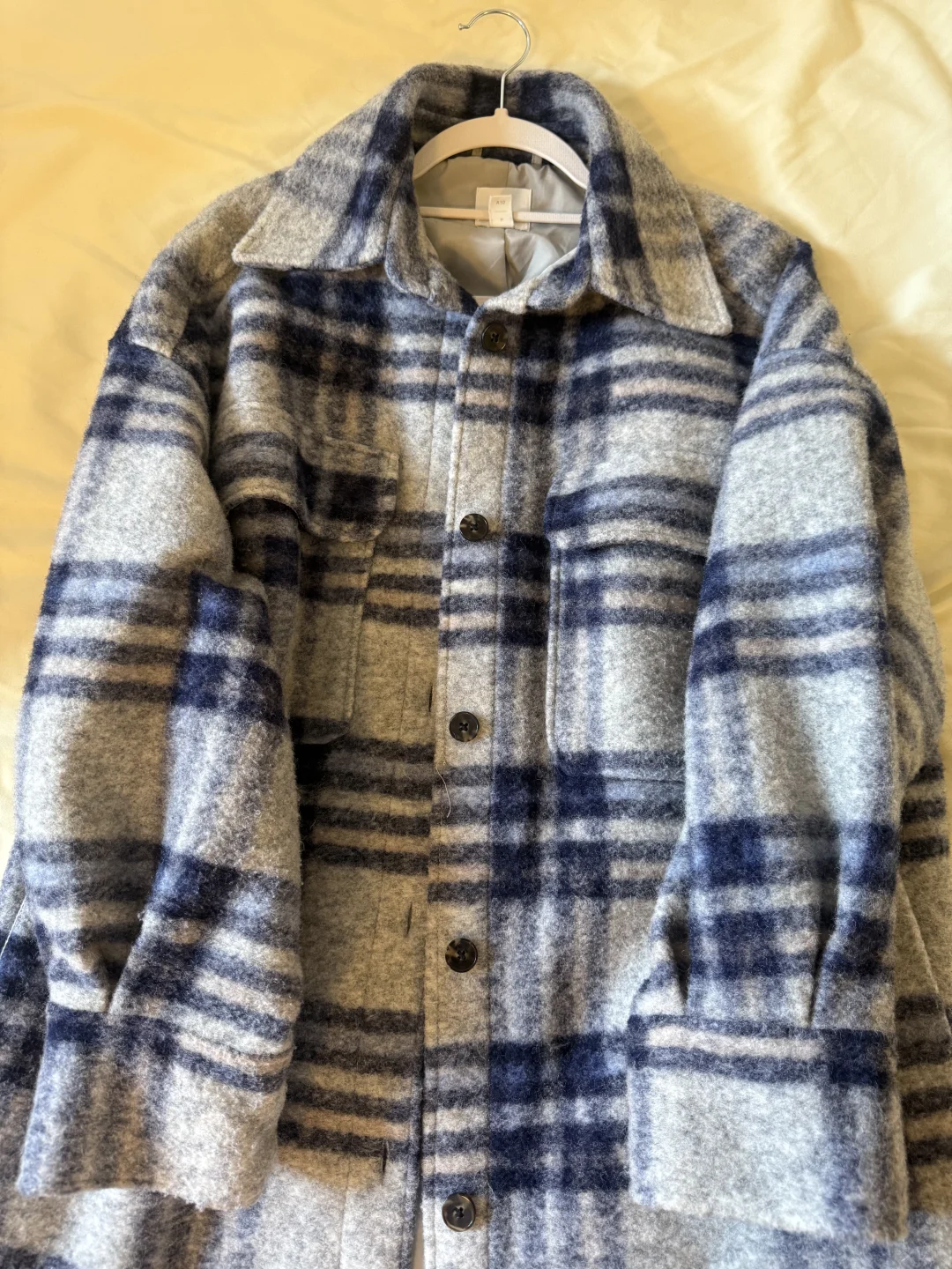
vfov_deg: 71.6
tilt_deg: -80.3
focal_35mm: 24
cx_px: 476
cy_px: 634
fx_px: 880
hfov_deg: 56.8
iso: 320
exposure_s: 1/50
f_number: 1.78
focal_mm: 6.76
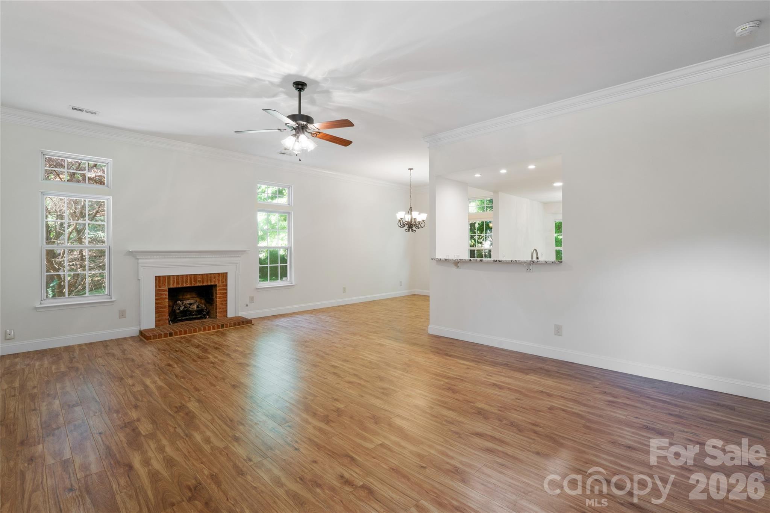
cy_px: 256
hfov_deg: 96.7
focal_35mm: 16
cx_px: 385
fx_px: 342
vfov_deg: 73.7
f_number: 13
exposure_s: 1/2
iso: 400
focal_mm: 16
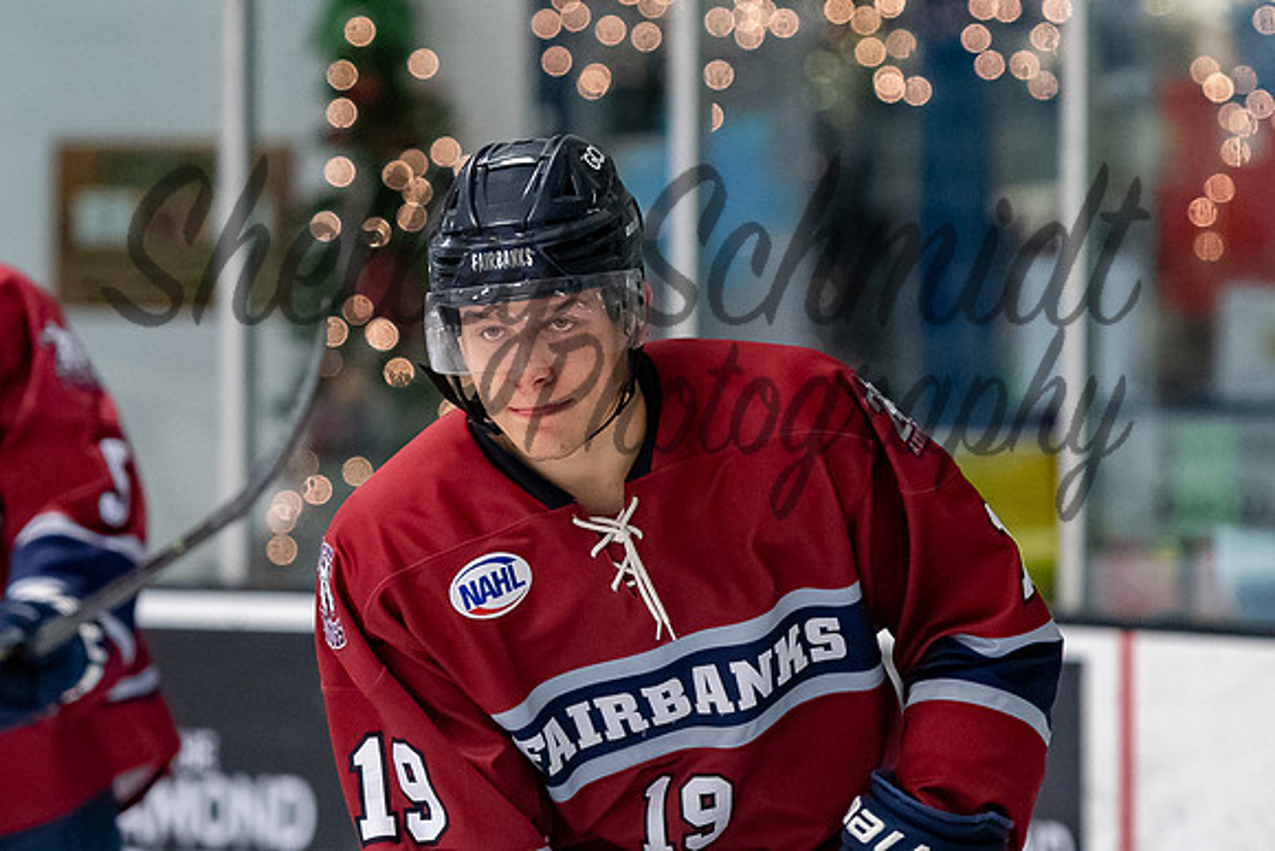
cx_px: 630
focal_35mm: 449
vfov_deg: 3.1
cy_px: 375
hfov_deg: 4.6
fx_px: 15919
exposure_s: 1/800
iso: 2000
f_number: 3.2
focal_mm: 185
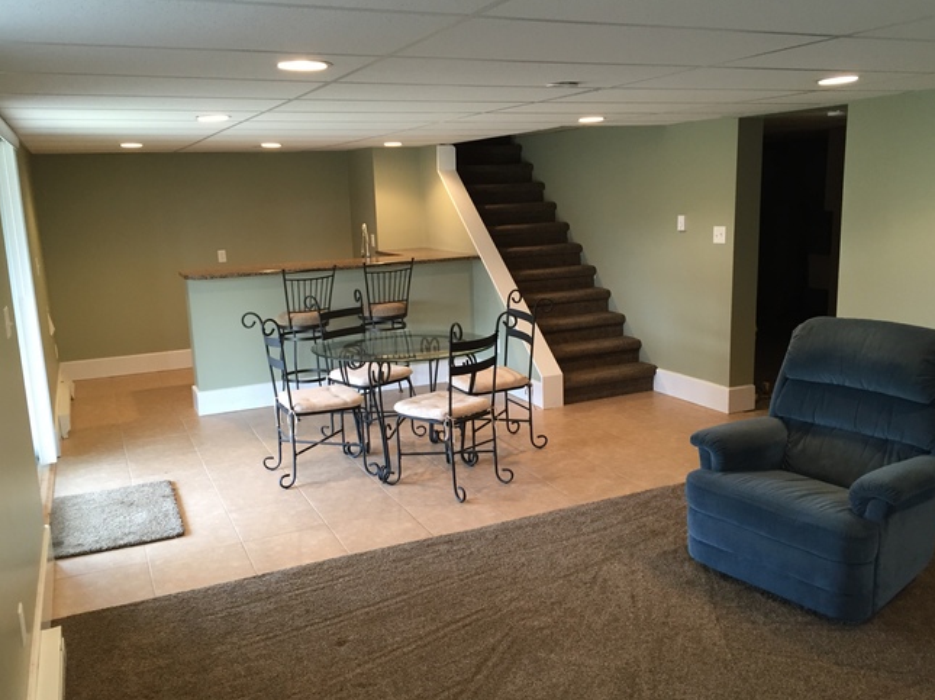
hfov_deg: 60.0
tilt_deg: -12.5
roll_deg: +2.4
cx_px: 460
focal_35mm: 30
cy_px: 354
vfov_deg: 46.8
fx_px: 810
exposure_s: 1/30
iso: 100
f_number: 2.2
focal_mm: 4.15
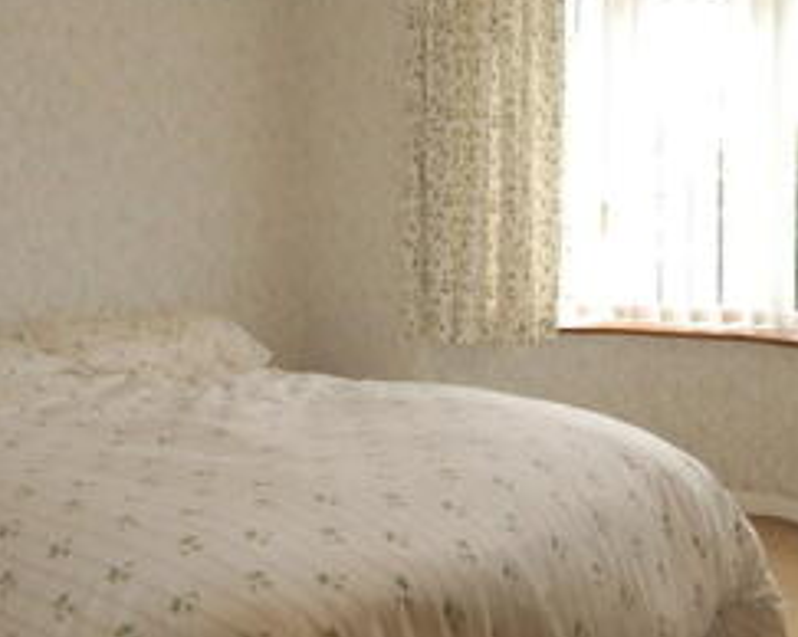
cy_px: 197
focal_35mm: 38
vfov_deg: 38.5
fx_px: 897
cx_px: 414
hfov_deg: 48.0
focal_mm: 10
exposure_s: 1/250
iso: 400
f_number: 3.5
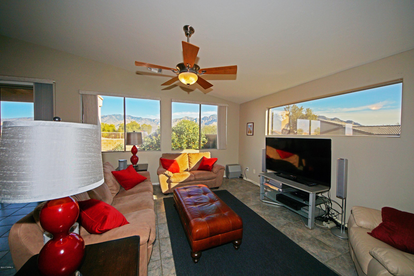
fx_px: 138
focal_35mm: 12
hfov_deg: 112.6
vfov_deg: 90.0
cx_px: 207
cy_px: 138
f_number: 4.5
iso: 200
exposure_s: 1/400
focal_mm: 8
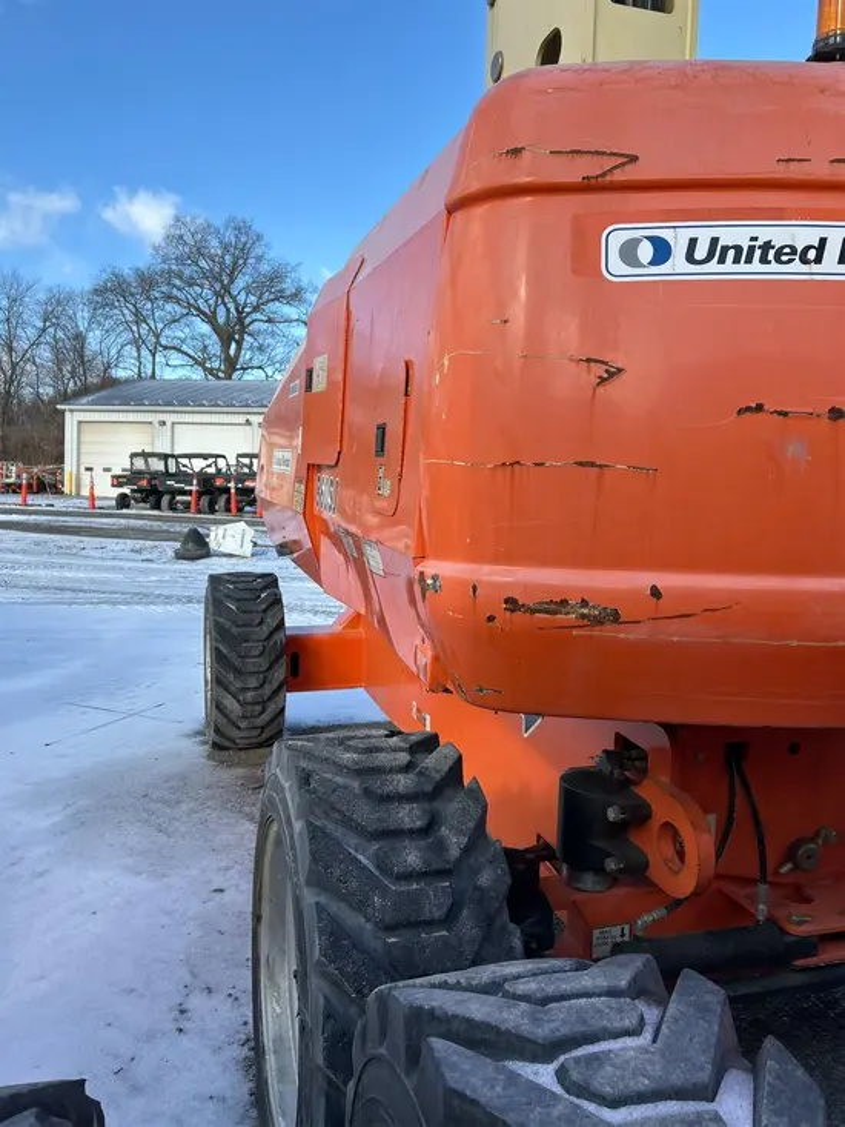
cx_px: 422
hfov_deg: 53.1
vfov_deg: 67.3
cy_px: 564
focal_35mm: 26
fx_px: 846
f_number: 1.5
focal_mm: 5.7
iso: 50
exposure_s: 1/1377
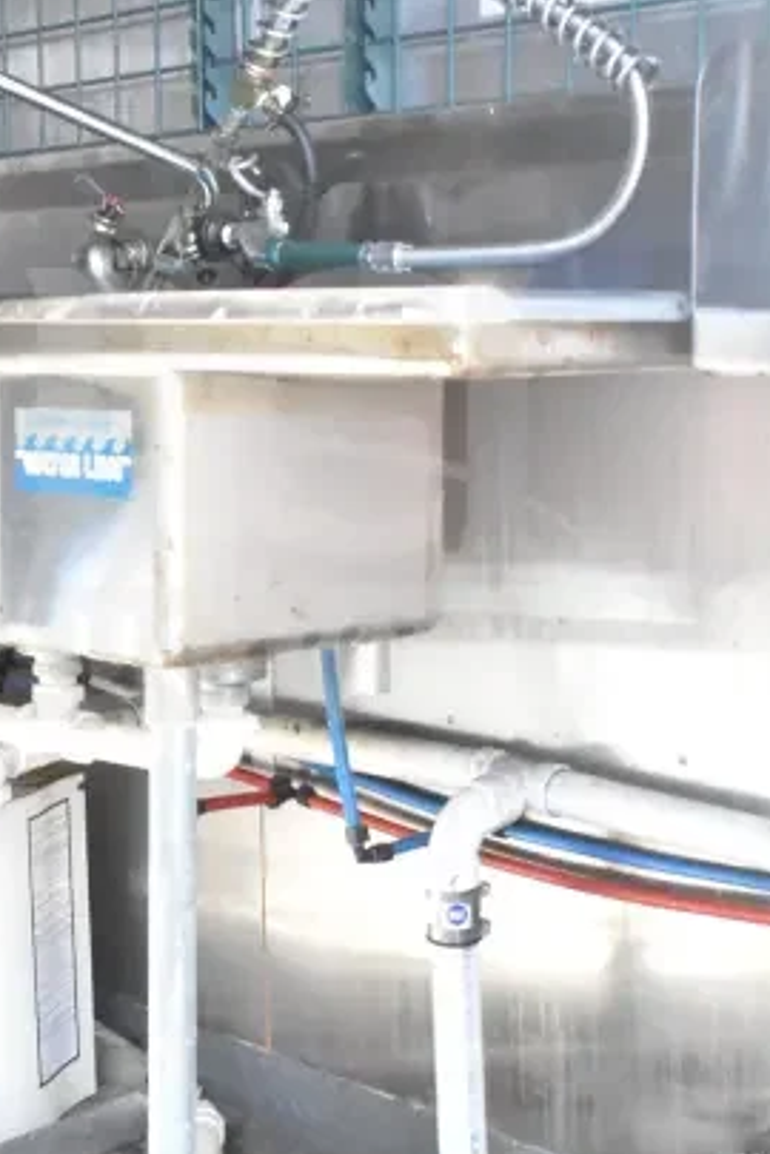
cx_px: 279
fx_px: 1957
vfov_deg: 32.8
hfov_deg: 22.2
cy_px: 493
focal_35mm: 61
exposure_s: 1/250
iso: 6400
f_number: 8
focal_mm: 18
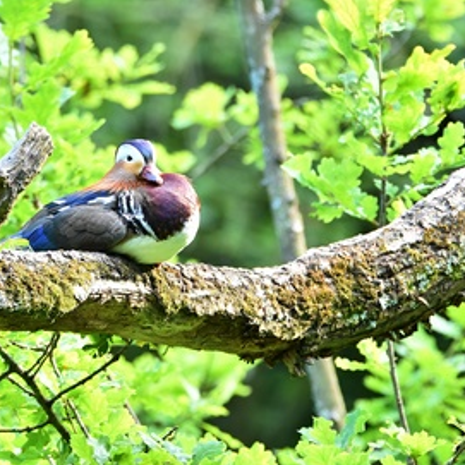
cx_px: 220
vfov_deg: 1.5
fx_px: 17584
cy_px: 232
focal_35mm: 1157
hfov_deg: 1.5
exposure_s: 1/40
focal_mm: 600
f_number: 11
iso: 800
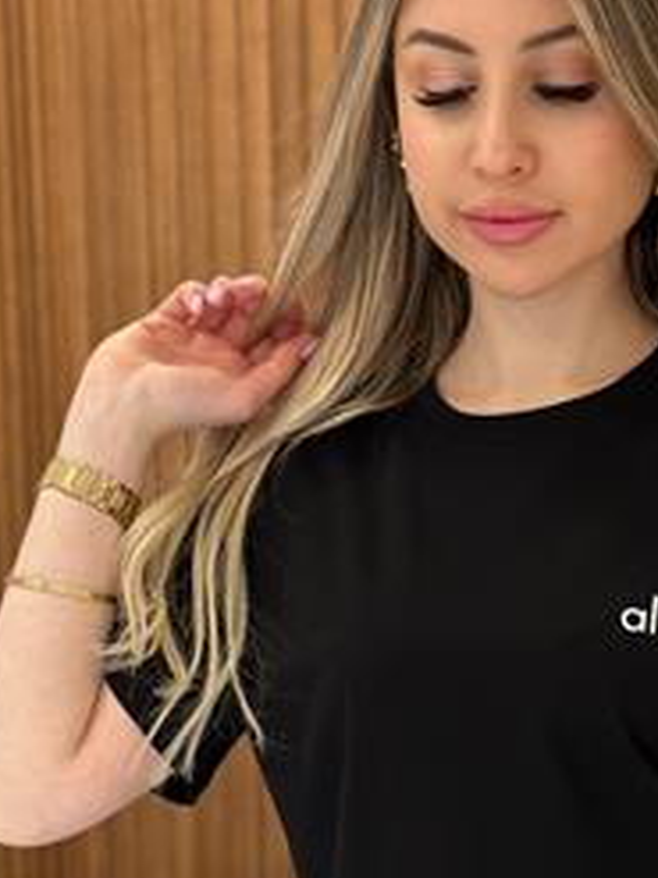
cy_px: 722
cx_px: 526
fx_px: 2562
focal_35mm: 101
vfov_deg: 19.2
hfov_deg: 14.6
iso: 125
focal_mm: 6.86
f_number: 1.78
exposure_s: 1/95
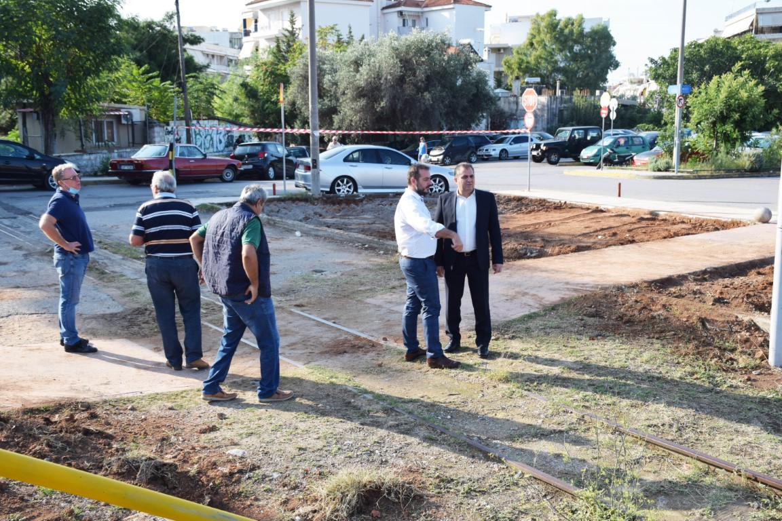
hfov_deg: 49.6
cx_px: 391
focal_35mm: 39
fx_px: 847
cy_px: 260
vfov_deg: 34.2
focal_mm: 26
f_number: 8
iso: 200
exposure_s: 1/250
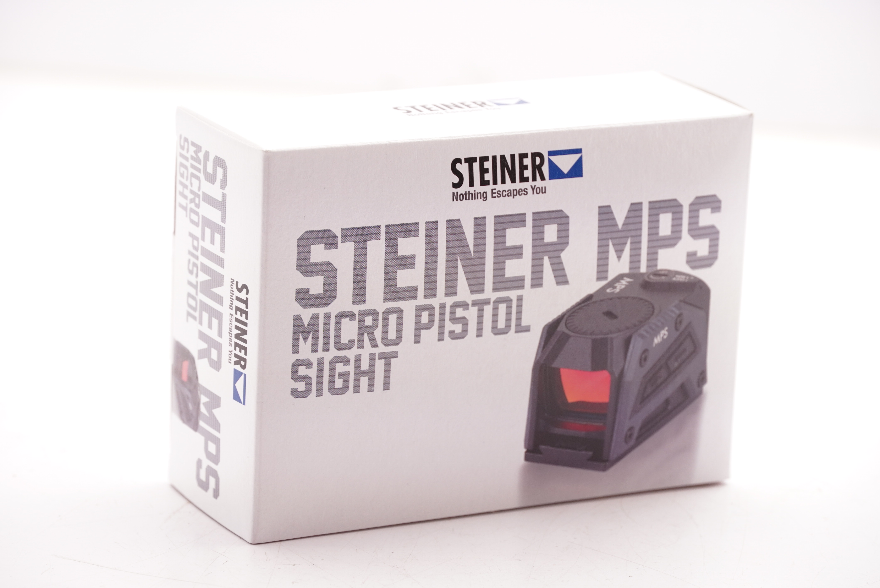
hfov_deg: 16.6
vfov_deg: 11.2
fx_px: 3008
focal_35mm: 123
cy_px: 294
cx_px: 440
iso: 800
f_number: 5.6
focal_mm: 82
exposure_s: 1/125
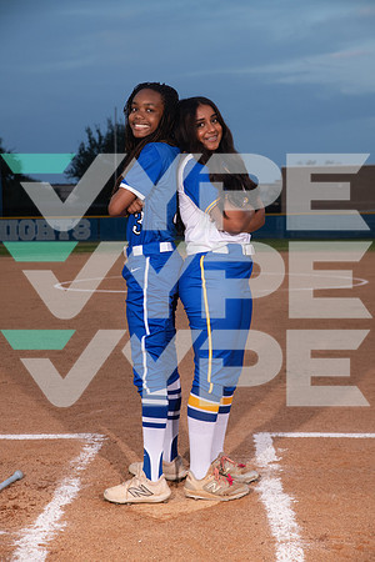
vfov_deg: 32.4
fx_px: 969
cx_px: 188
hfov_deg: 21.9
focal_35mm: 62
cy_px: 281
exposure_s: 1/320
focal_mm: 62
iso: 400
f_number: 6.3
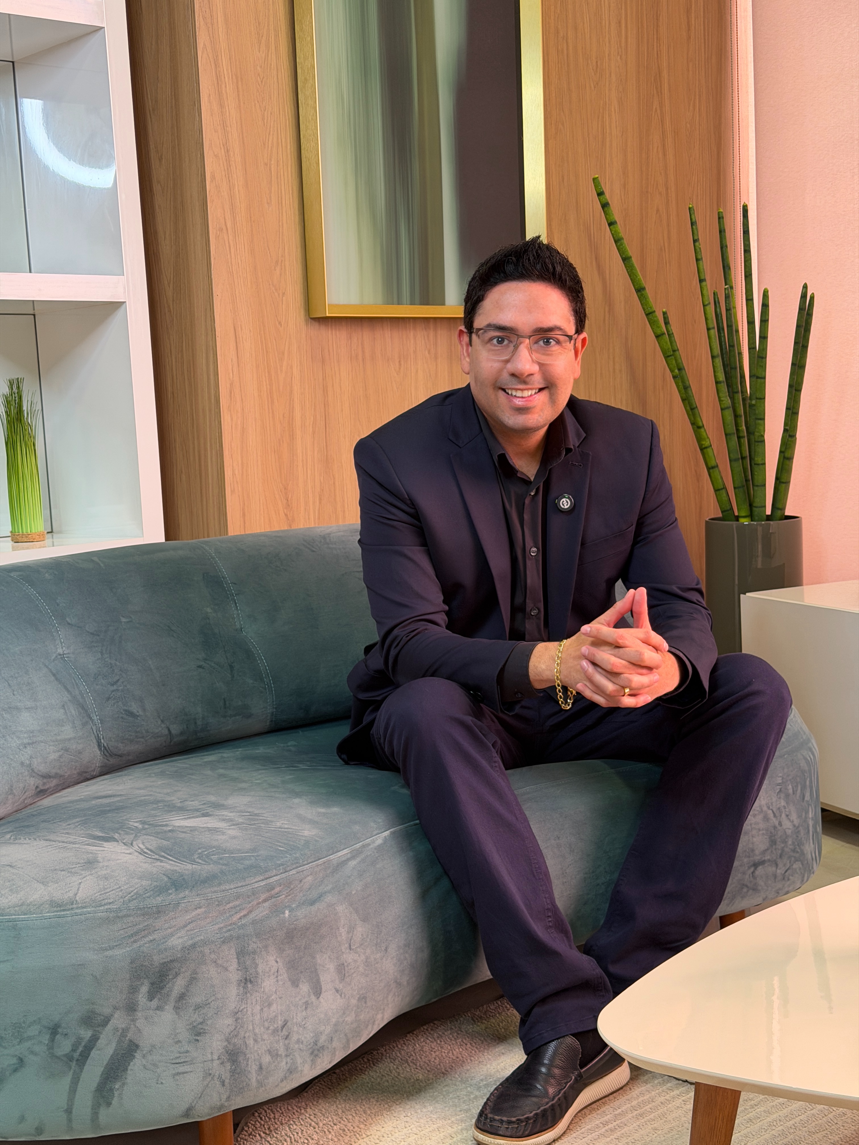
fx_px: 1588
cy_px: 572
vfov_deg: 39.7
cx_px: 430
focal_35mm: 48
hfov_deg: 30.3
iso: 100
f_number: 1.78
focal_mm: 6.76
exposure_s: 1/60
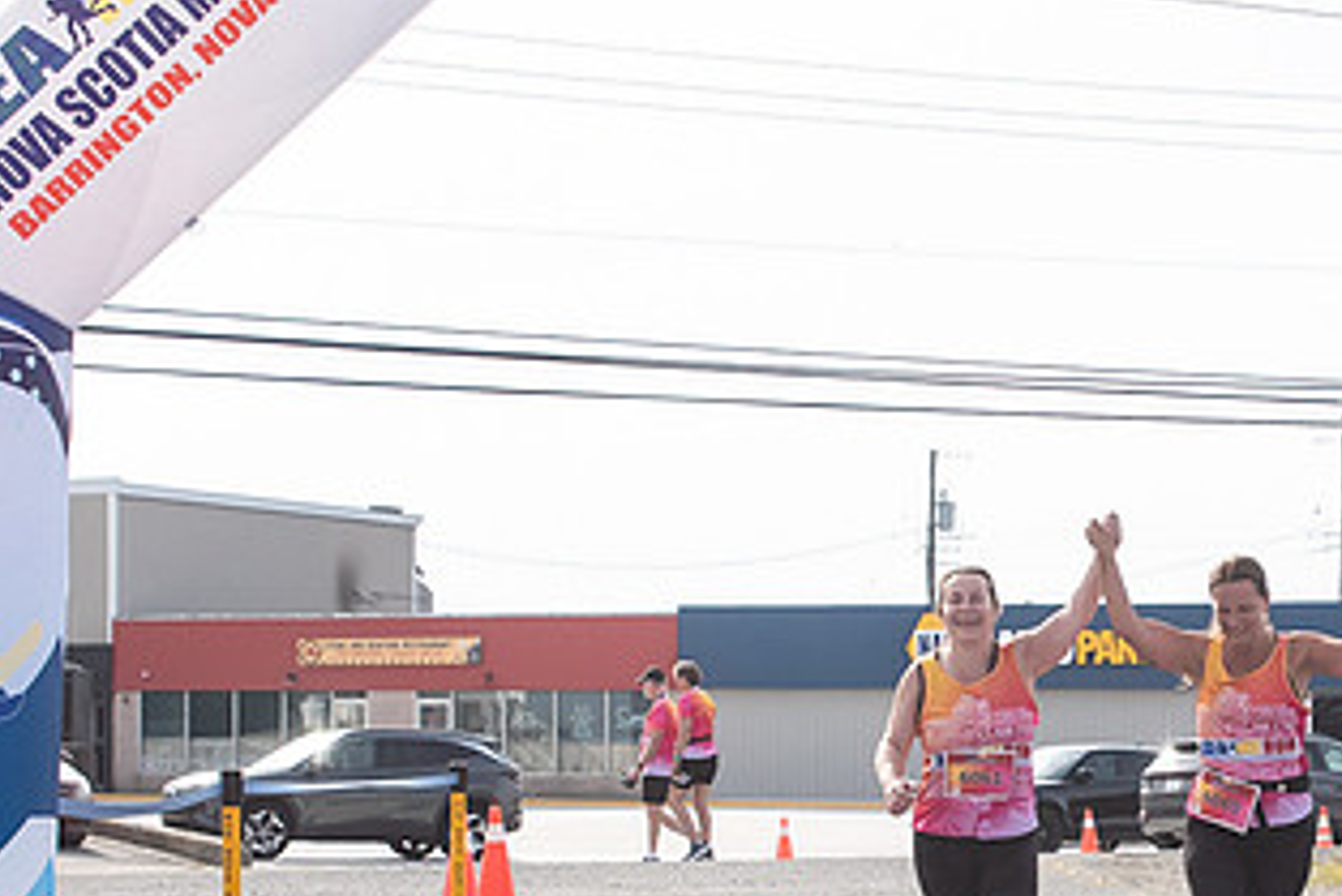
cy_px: 707
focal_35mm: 110
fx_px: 4102
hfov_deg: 18.4
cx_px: 1111
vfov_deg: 12.4
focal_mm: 32
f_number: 4
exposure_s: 1/3200
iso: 800
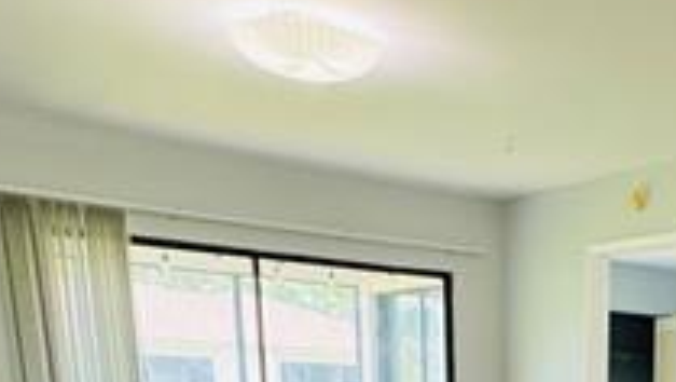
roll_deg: -1.9
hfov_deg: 34.0
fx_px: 1005
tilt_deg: -17.4
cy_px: 673
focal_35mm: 56
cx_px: 673
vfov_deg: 17.6
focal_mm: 2.22
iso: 125
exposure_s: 1/120
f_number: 2.2
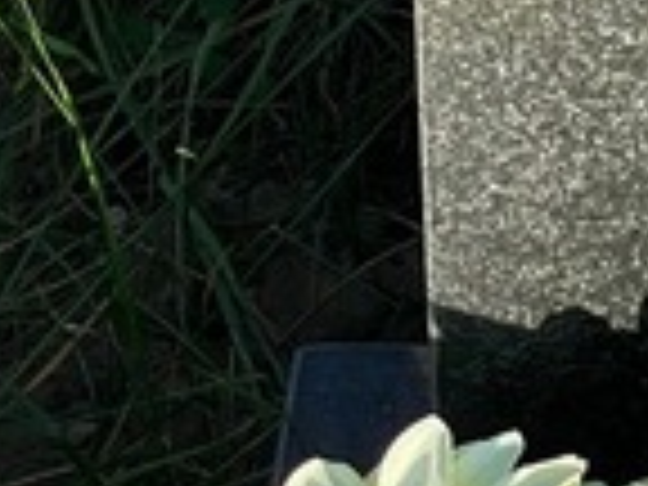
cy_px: -140
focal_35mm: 288
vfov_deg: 5.1
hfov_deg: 6.6
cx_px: 1440
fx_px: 5391
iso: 20
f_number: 2
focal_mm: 6
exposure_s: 1/615
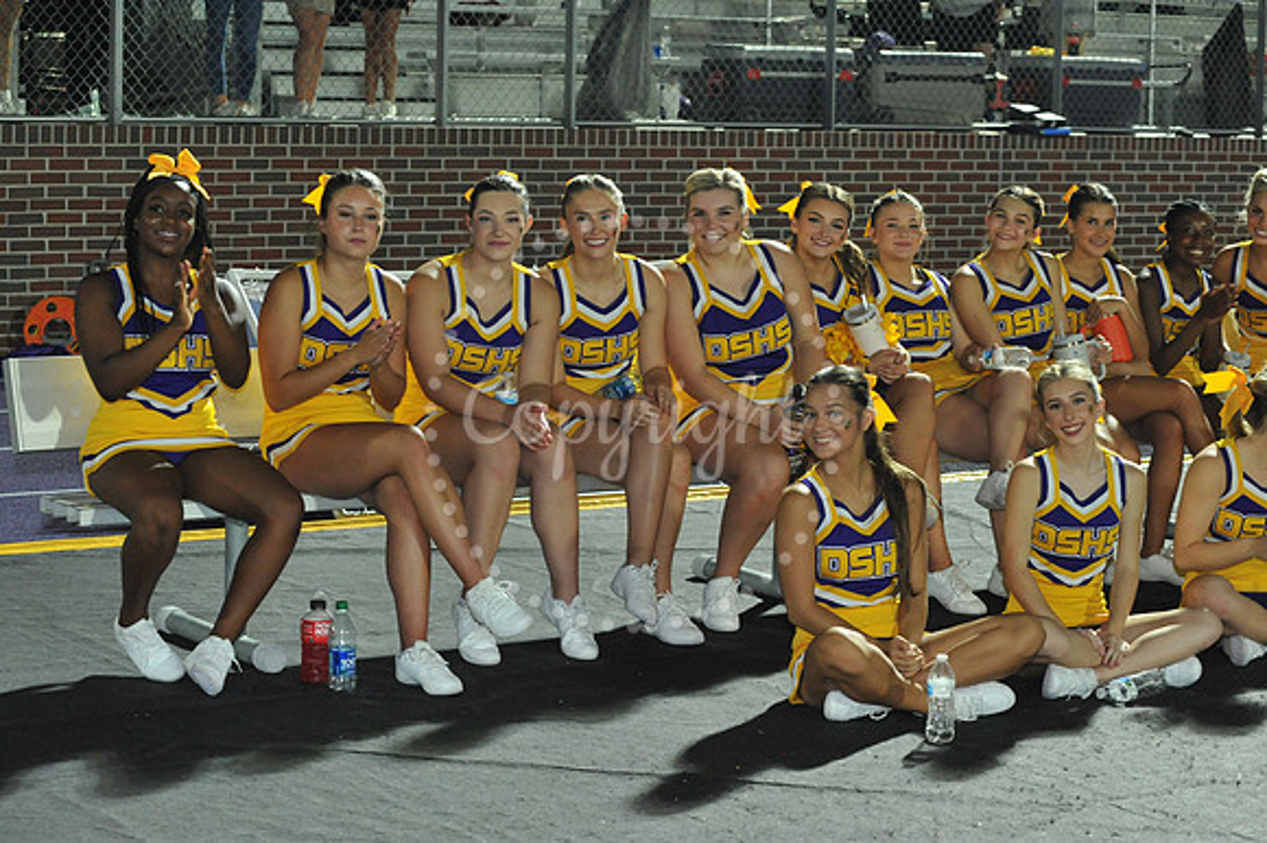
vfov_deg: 17.0
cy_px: 422
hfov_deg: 25.4
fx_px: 2814
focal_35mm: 80
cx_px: 634
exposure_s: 1/250
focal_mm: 80
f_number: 5.6
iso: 4000
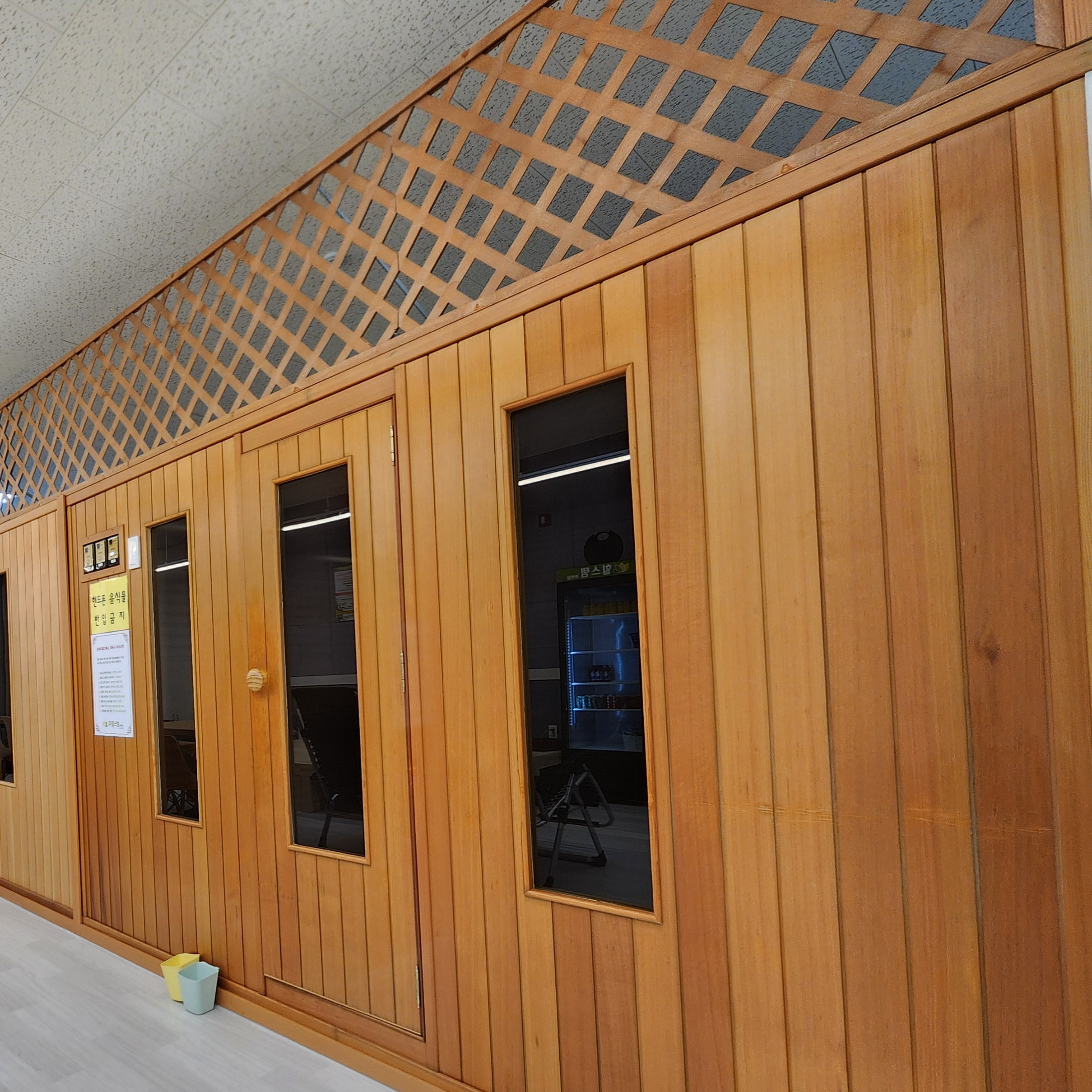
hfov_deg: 71.7
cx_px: 257
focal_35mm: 19
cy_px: 663
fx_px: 678
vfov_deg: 76.7
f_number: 2.2
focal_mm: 2.2
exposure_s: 1/60
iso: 125
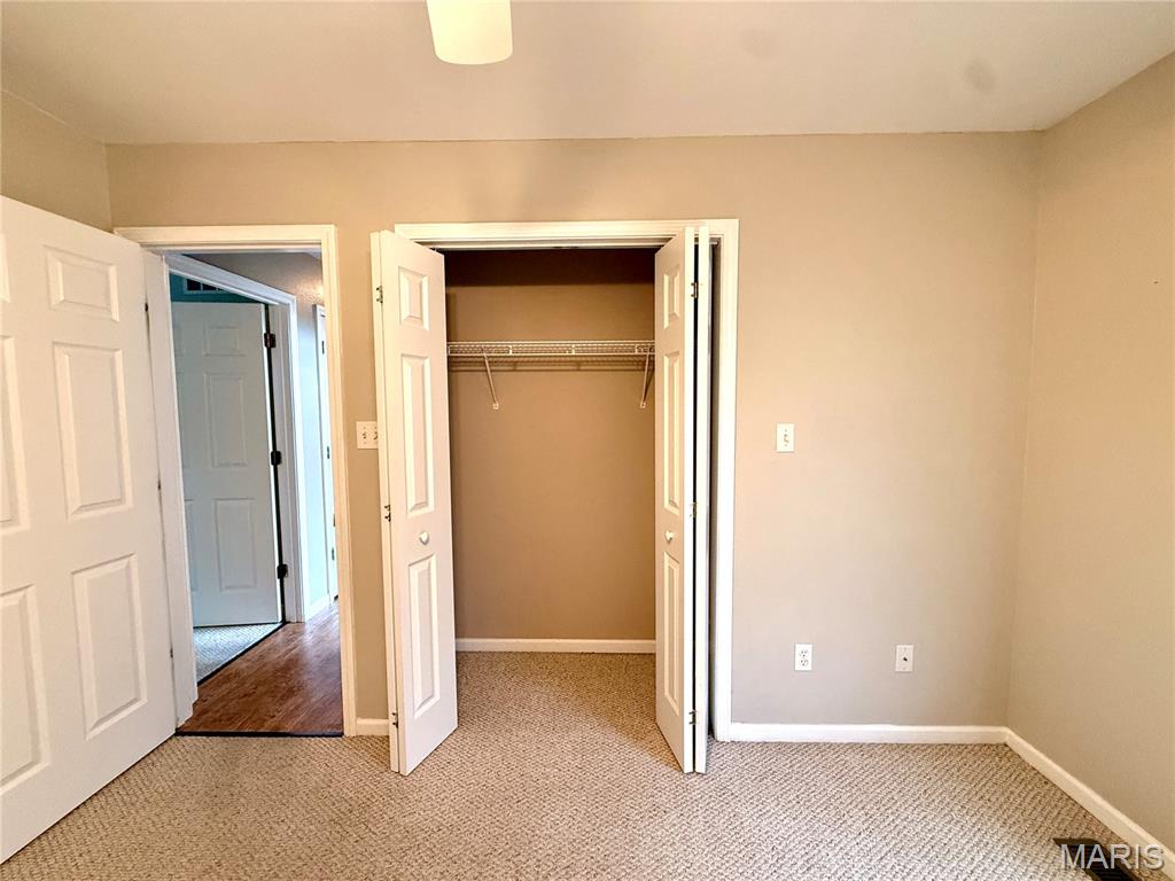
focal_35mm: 14
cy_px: 440
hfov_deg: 102.1
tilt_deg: -4.0
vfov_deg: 85.7
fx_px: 475
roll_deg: -0.4
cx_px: 588
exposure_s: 1/60
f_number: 2.2
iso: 320
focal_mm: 2.22
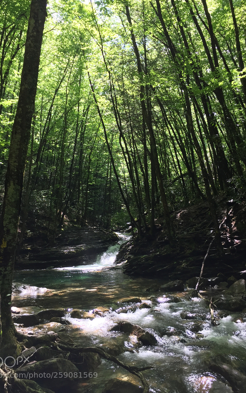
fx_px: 333
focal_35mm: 31
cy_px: 196
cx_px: 117
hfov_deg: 40.6
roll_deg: +1.3
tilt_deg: +9.9
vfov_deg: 61.2
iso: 50
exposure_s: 1/120
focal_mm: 4.15
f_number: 2.2
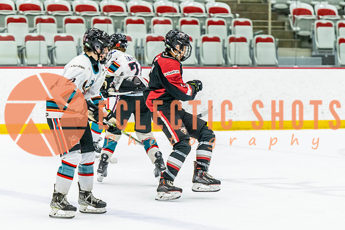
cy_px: 152
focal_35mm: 208
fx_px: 1993
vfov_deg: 6.6
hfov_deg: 9.9
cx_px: 192
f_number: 2.8
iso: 2200
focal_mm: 145
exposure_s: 1/640
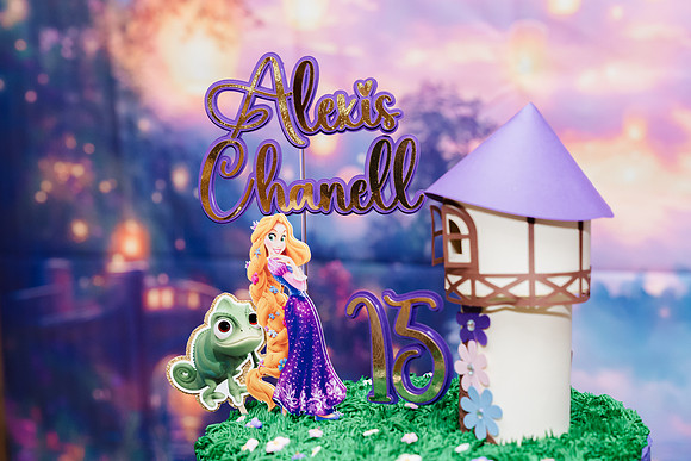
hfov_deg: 27.1
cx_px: 322
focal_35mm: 75
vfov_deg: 18.3
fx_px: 1433
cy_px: 215
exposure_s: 1/250
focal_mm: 70
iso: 1250
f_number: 5.6
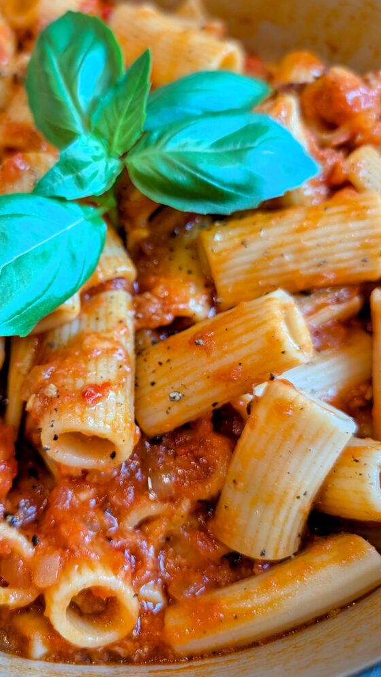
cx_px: 120
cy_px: 330
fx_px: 485
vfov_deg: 69.8
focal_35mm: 27
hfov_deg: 42.2
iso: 155
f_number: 1.68
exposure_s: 1/60
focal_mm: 6.9
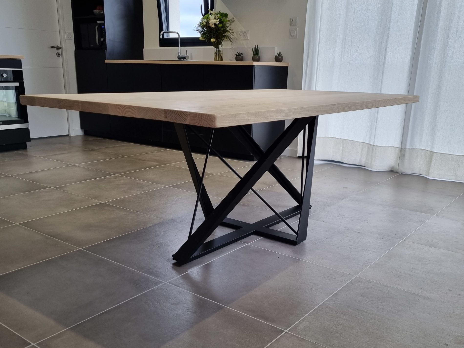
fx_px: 469
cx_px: 231
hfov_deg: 52.6
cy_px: 214
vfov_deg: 40.5
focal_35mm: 35
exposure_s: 1/100
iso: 50
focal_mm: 5.4
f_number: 1.8
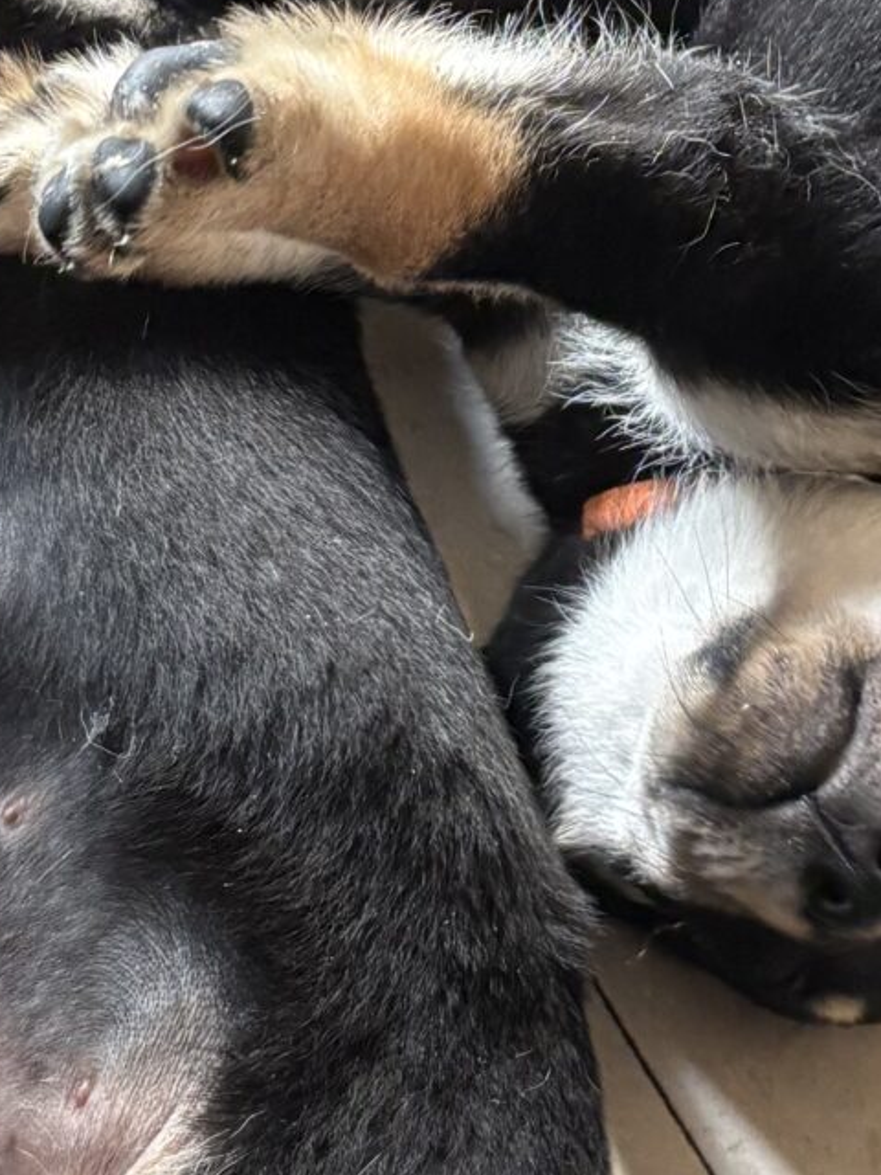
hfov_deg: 14.2
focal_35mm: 104
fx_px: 3529
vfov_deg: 18.6
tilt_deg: -54.1
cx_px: 325
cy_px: 119
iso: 160
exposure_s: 1/60
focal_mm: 5.96
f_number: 1.6
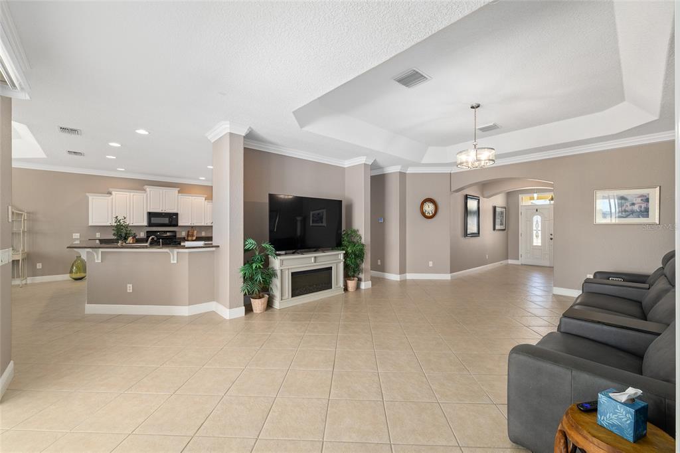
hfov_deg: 104.3
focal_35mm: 14
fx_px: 264
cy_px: 226
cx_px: 340
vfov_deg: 81.2
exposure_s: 1/13
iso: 400
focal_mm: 14
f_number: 8
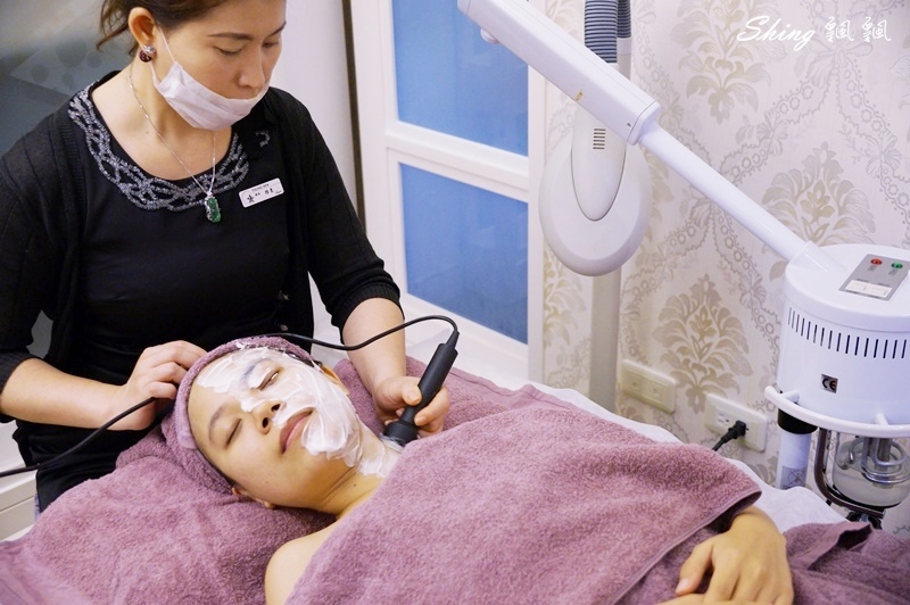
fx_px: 1061
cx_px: 455
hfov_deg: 46.4
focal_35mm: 42
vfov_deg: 31.8
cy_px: 302
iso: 1000
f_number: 4
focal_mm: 28
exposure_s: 1/60
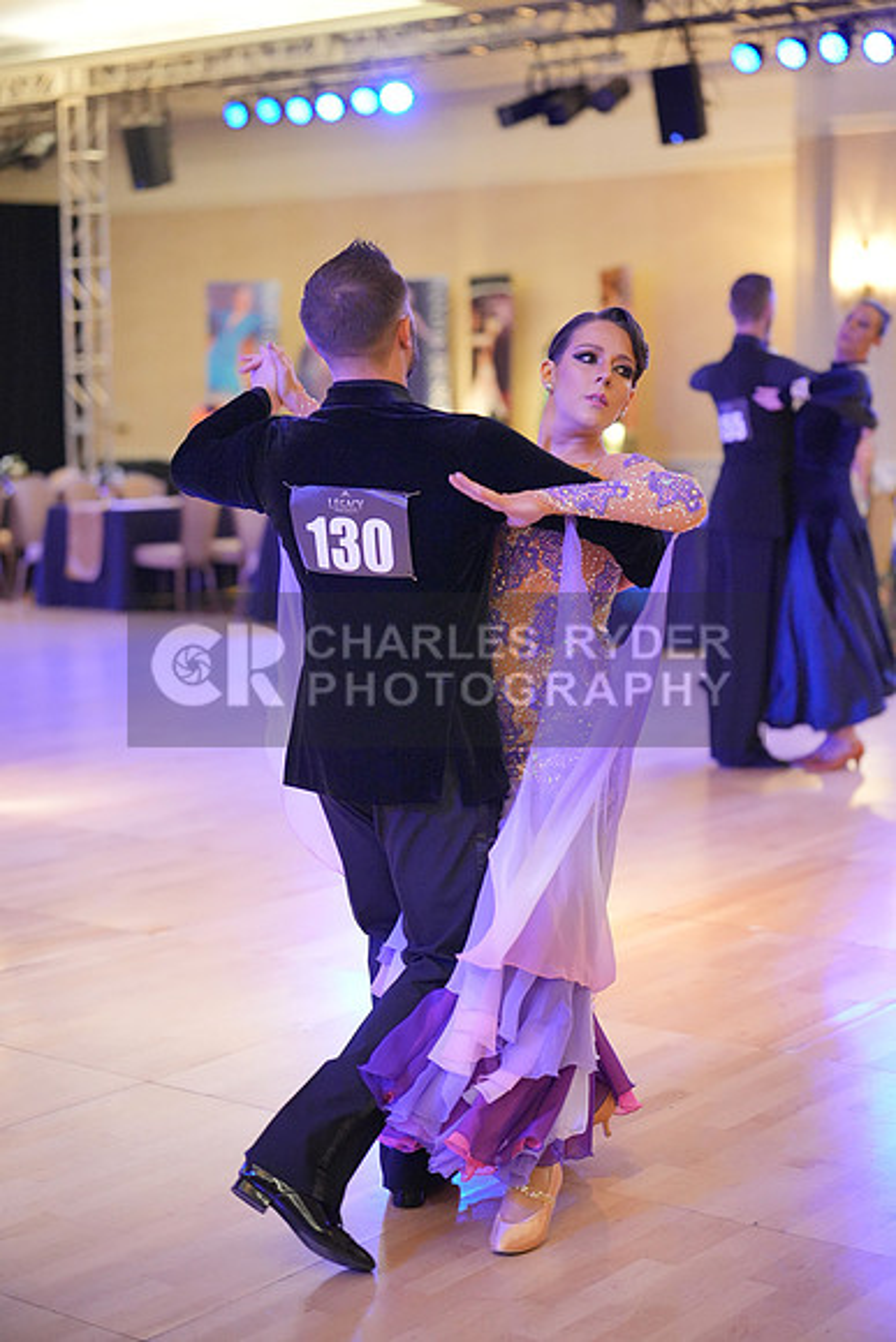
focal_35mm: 61
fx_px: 2276
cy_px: 671
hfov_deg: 22.3
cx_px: 448
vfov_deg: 32.9
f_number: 2
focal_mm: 61
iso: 6400
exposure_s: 1/500
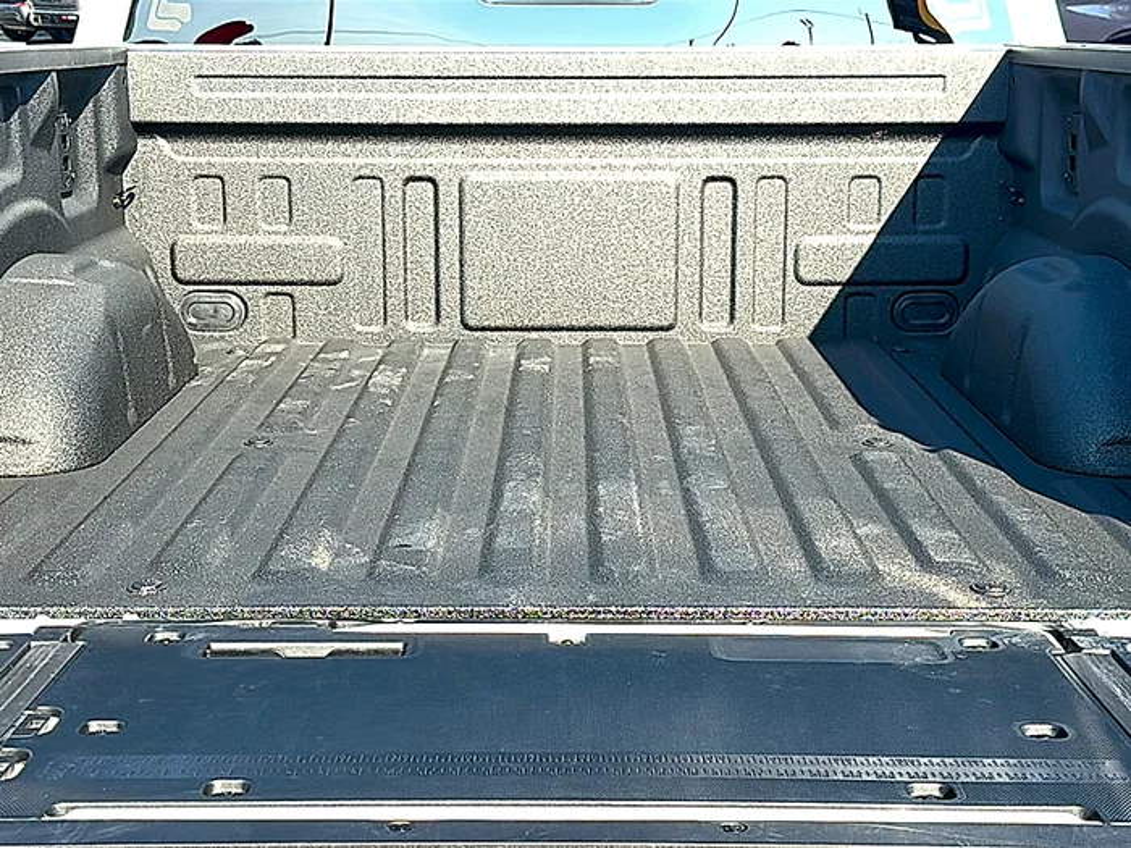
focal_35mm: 48
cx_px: 566
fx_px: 1568
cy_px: 424
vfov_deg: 30.3
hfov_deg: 39.7
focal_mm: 6.86
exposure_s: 1/1377
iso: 80
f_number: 1.78
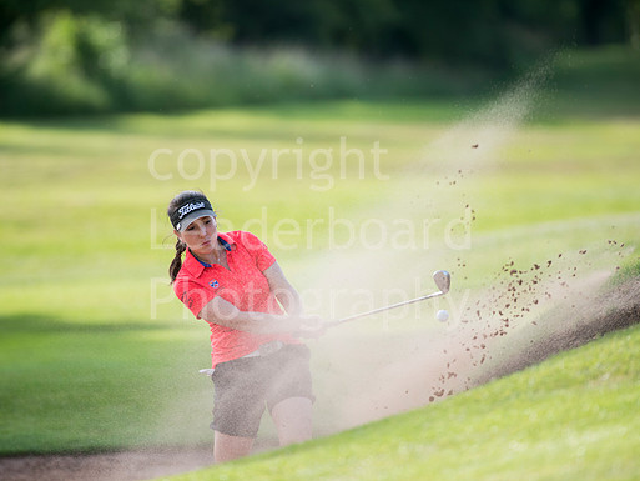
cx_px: 312
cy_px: 240
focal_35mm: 326
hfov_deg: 6.1
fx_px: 6029
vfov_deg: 4.6
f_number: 4
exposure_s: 1/1250
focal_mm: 300
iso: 400
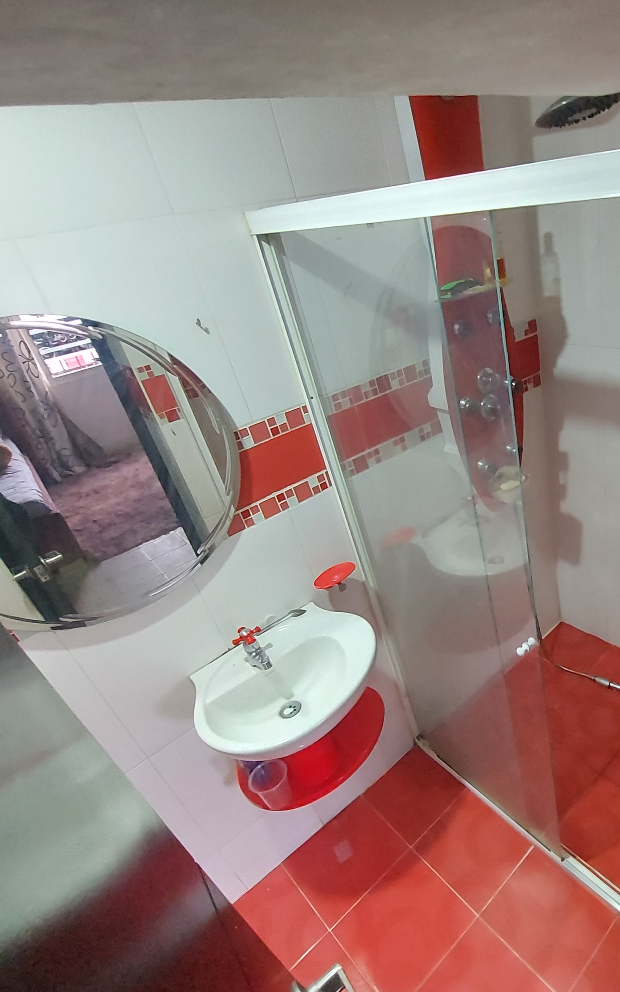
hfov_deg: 57.7
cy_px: 512
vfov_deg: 88.0
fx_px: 514
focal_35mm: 19
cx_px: 493
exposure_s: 1/24
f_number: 2.2
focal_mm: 1.74
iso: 400
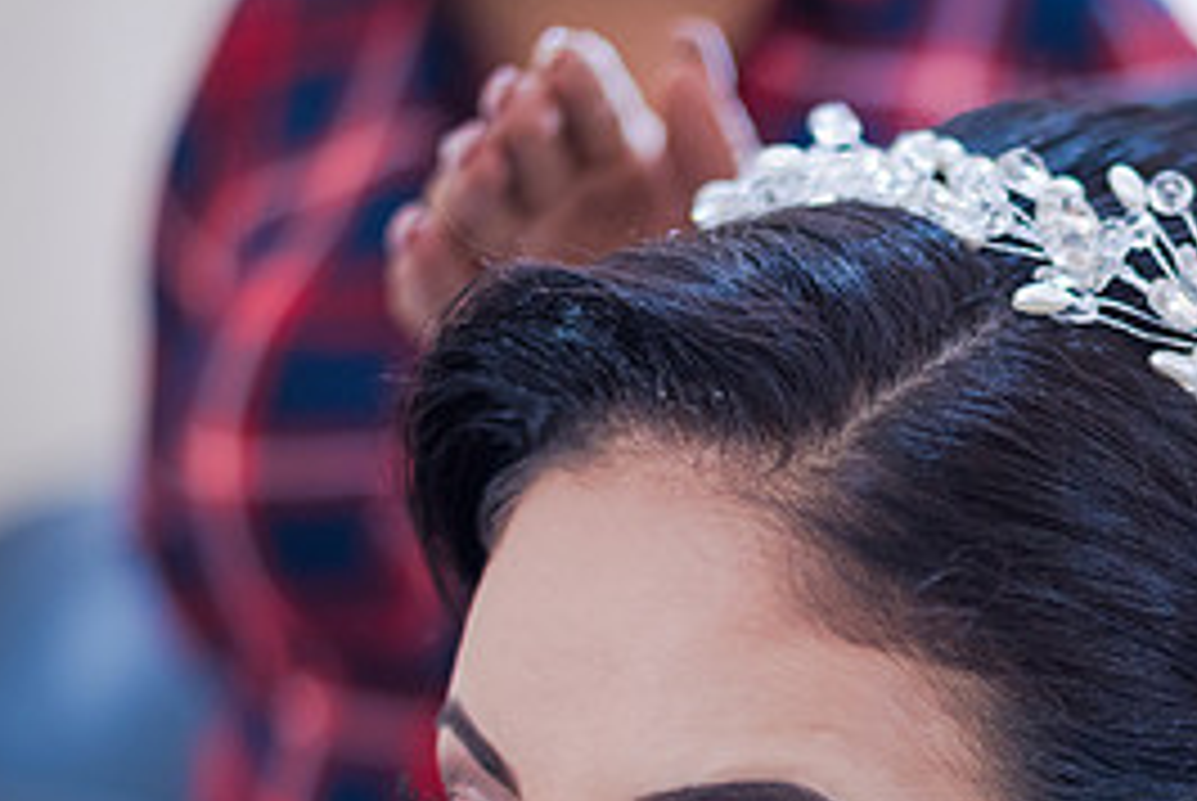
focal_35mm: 109
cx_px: 1071
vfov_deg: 12.4
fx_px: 3628
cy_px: 862
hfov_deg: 18.4
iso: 640
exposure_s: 1/200
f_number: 1.8
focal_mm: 50
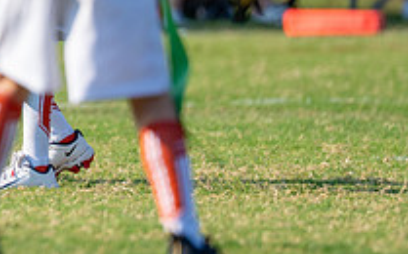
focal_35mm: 814
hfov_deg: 2.6
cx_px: -197
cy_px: -157
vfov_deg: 1.6
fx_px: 9039
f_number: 2.8
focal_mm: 200
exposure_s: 1/2500
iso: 250
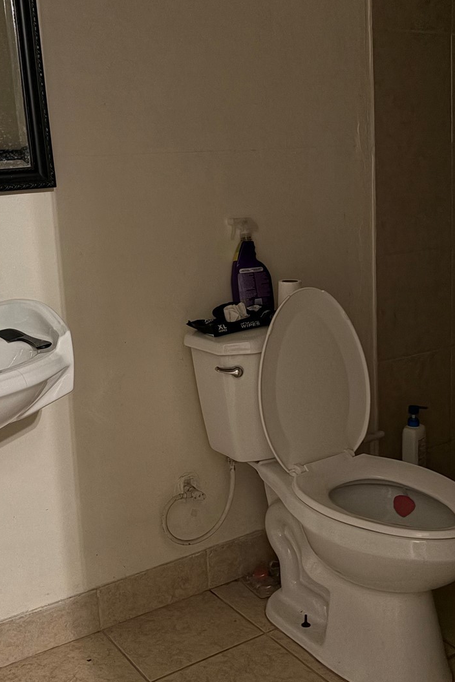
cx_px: 189
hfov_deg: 32.6
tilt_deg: -9.8
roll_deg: +3.5
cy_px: 323
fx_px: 777
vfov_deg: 47.4
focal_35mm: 41
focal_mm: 5.96
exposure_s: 1/30
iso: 640
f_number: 1.6
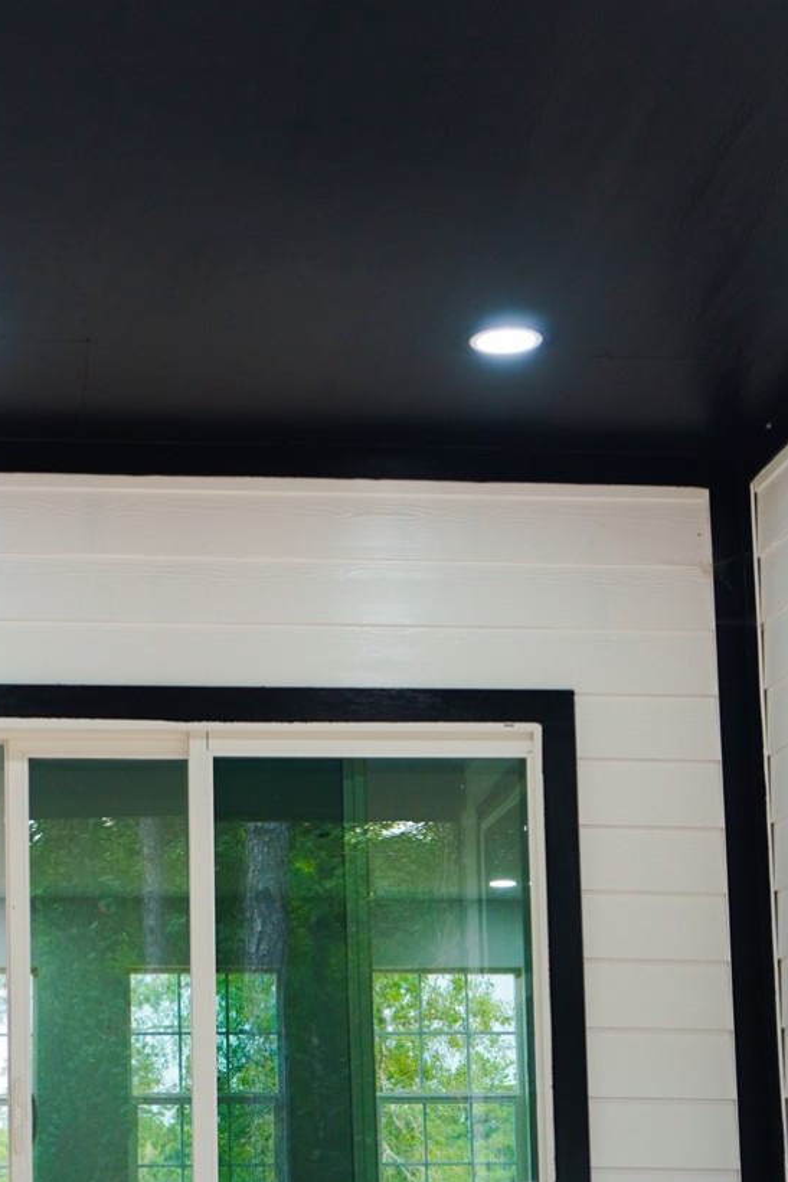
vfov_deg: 25.5
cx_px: 213
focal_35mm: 79
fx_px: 2593
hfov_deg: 17.2
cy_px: 829
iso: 125
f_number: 4
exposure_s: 1/60
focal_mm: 20
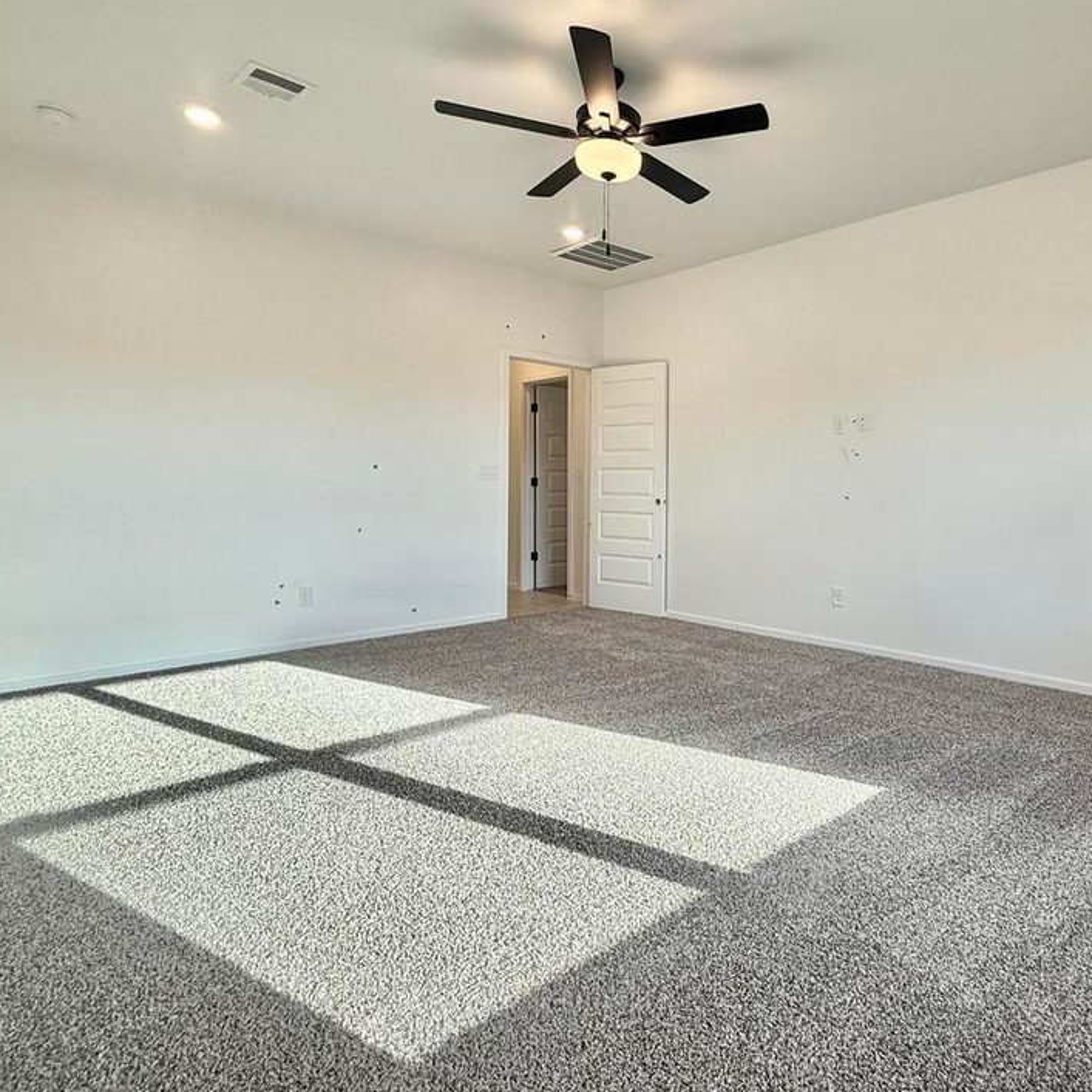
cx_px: 740
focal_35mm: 21
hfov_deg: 69.8
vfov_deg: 72.0
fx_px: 749
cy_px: 491
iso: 64
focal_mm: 2.22
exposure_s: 1/168
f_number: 2.2
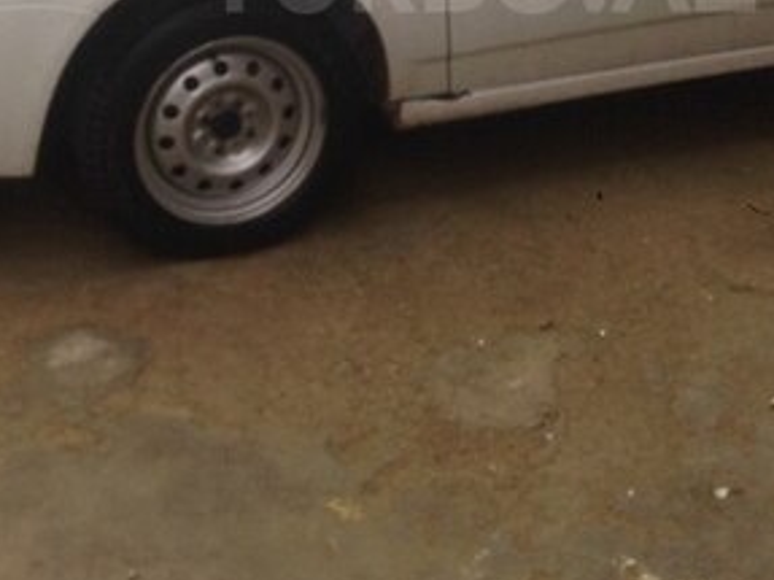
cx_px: 480
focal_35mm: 76
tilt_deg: -18.8
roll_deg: -1.3
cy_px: -28
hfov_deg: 25.6
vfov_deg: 18.7
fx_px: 1699
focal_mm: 4.12
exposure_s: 1/60
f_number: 2.4
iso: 50
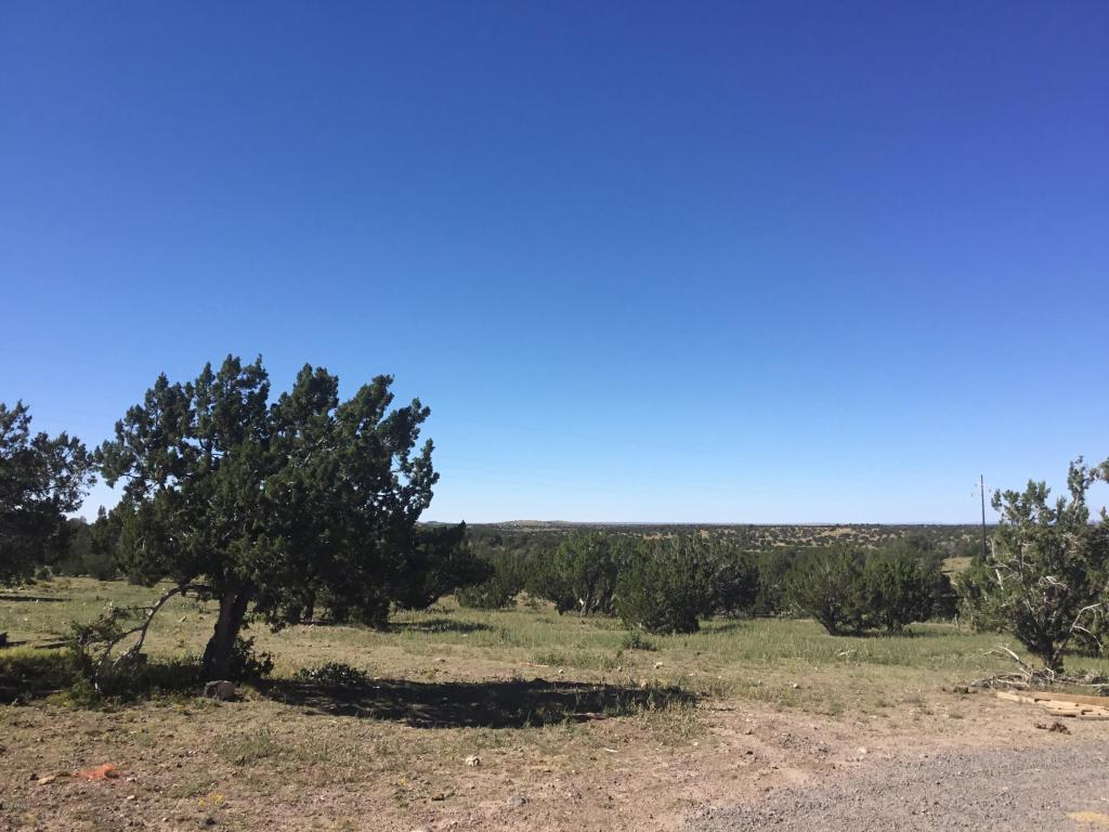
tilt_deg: +4.5
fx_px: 993
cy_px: 416
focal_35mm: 31
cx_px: 554
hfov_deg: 58.4
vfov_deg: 45.4
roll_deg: +0.2
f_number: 2.4
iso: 25
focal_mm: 3.3
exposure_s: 1/1431
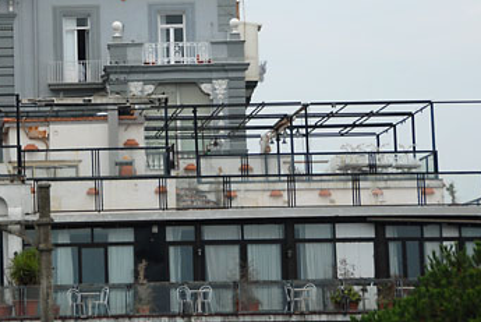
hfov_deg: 9.3
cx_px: 91
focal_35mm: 221
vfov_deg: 6.2
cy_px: 54
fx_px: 2957
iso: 100
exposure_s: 1/45
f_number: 5
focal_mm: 82
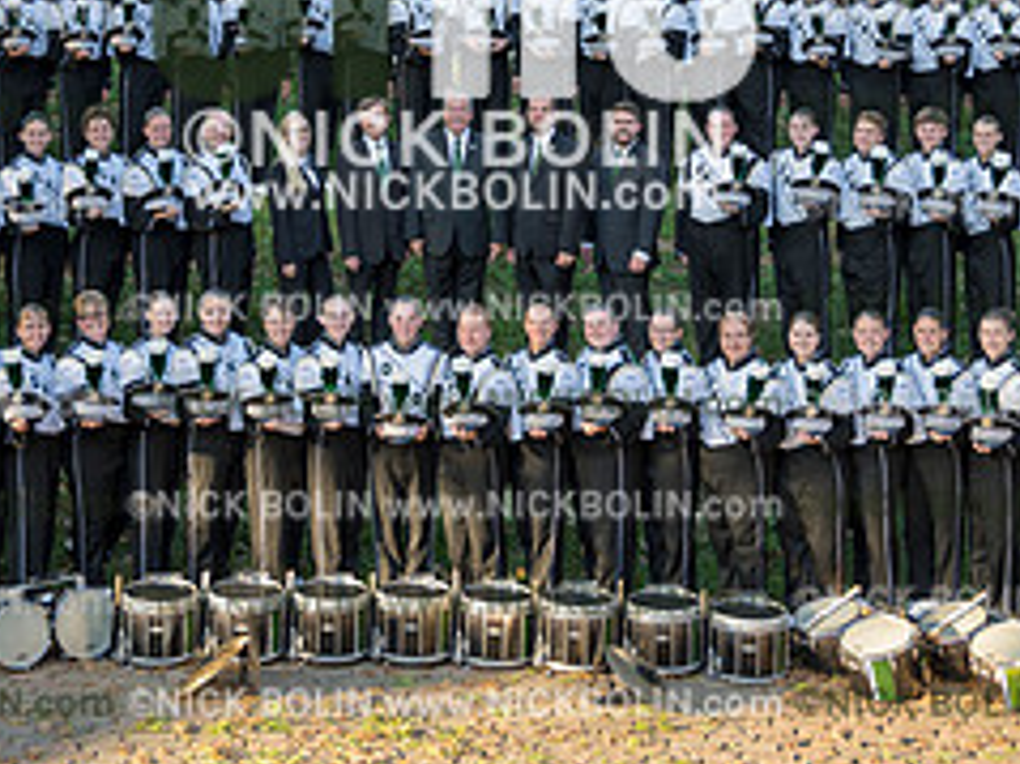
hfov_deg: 23.3
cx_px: 452
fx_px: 2474
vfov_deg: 17.2
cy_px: 11
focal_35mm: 84
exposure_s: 1/100
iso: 125
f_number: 4
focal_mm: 36
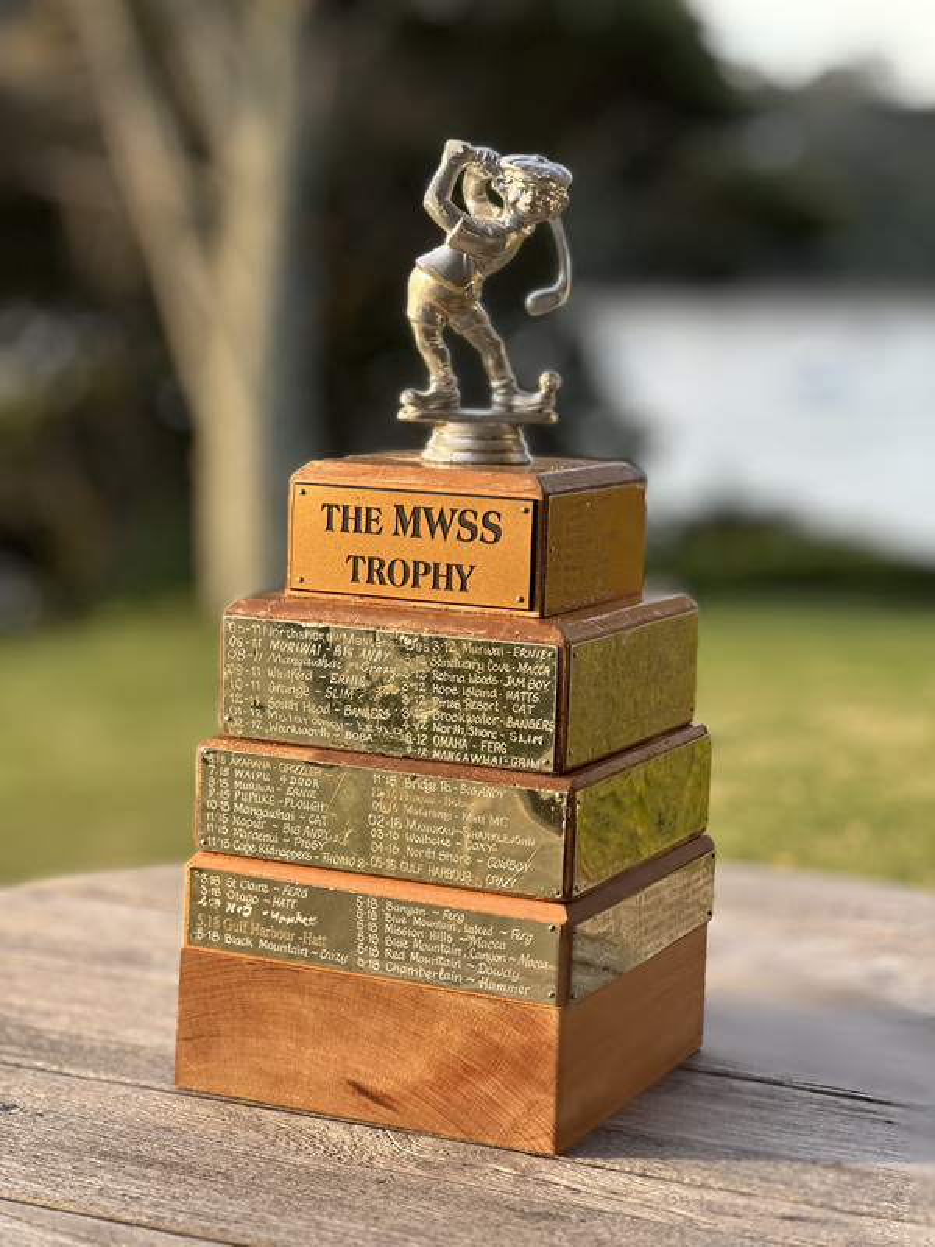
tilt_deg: -8.2
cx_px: 468
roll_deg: -1.1
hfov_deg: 19.1
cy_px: 624
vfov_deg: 25.3
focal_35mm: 77
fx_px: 2773
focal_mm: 9
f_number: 2.8
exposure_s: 1/121
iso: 64
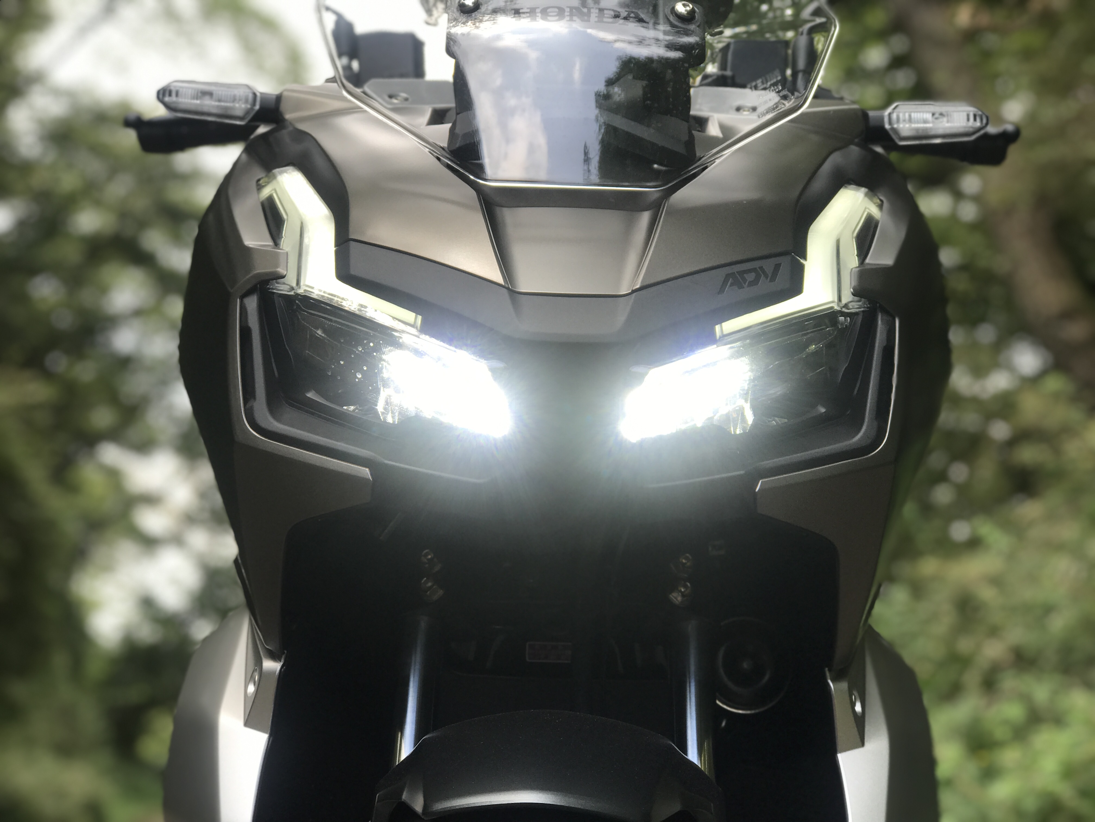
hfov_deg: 33.8
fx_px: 1803
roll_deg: +0.8
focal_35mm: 57
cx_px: 548
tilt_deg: +11.0
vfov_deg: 25.7
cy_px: 411
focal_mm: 6.6
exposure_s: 1/172
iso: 20
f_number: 2.8
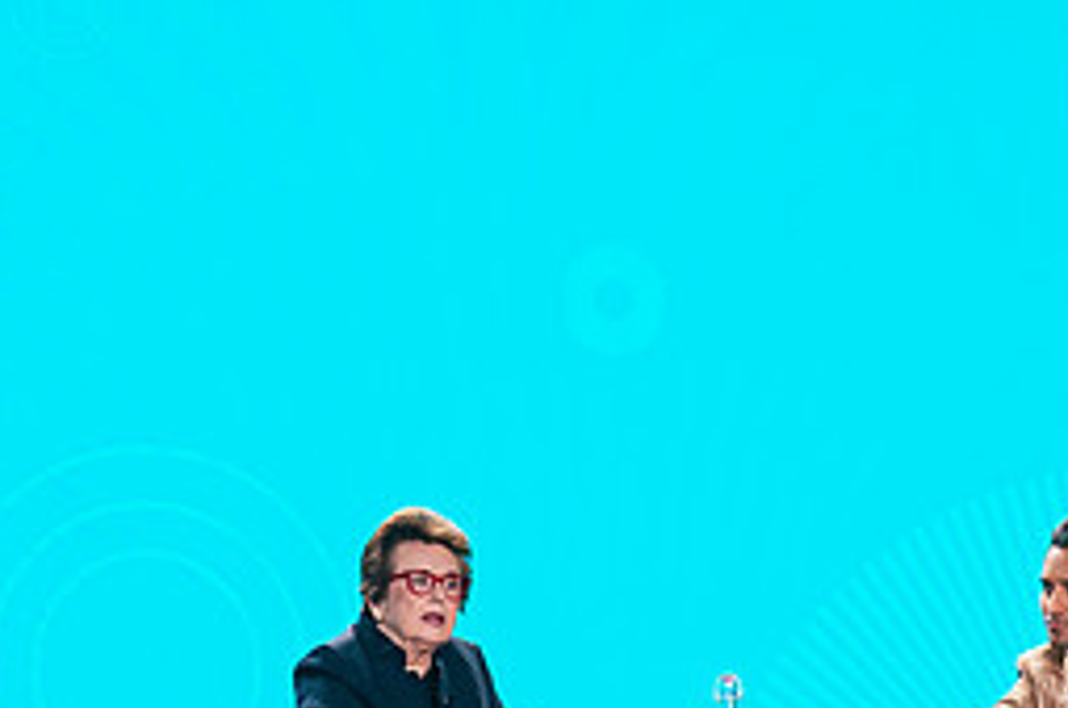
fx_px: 8587
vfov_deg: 4.7
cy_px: 496
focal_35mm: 290
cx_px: 322
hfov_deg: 7.1
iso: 2000
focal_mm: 85
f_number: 5
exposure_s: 1/200
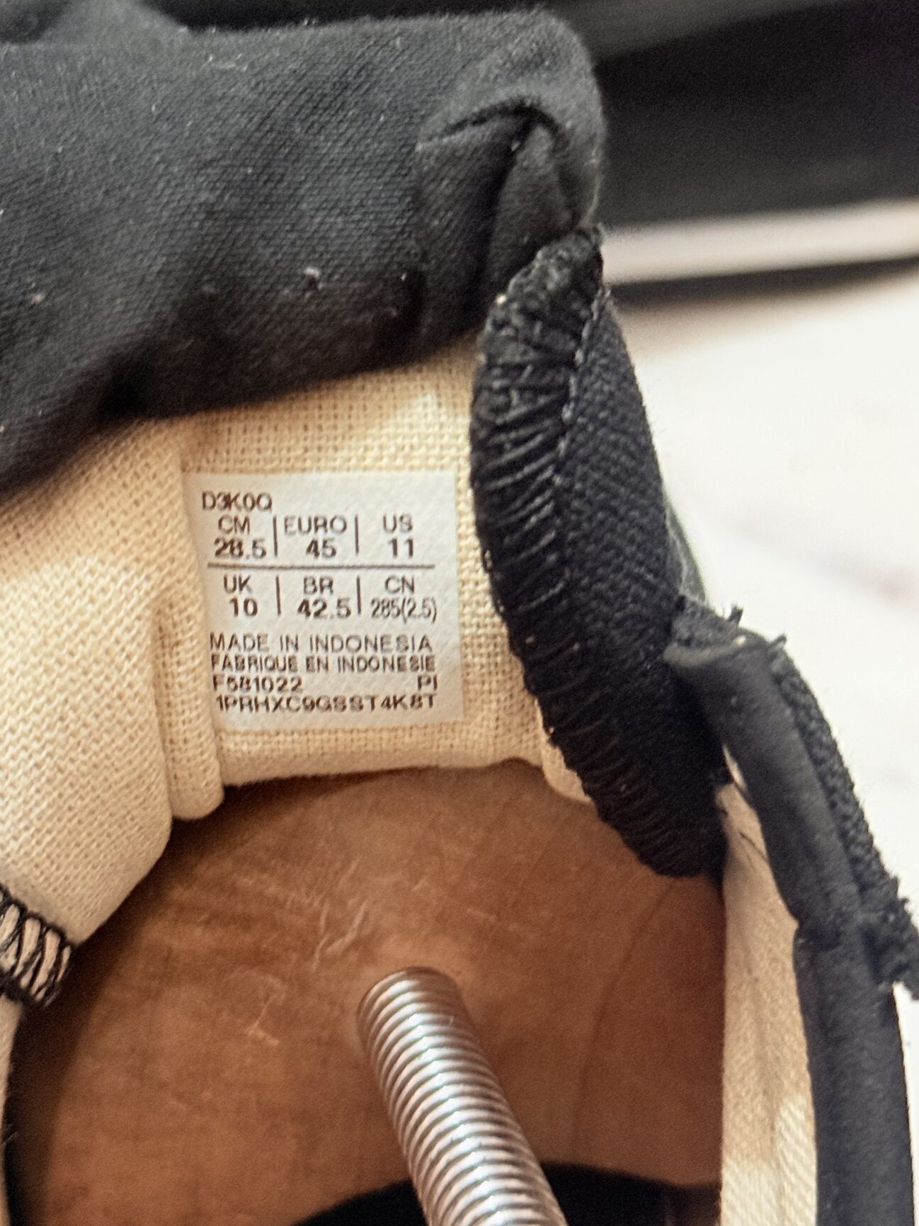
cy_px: 455
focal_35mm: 71
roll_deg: +3.5
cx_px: 397
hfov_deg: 20.7
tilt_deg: -36.9
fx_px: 2514
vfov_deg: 27.3
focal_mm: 6.76
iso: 320
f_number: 1.78
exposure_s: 1/33
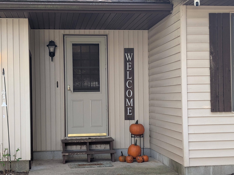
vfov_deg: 24.8
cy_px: 100
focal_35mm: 59
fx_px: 399
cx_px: 108
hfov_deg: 32.7
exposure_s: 1/114
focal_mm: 6.9
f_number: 1.68
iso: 84
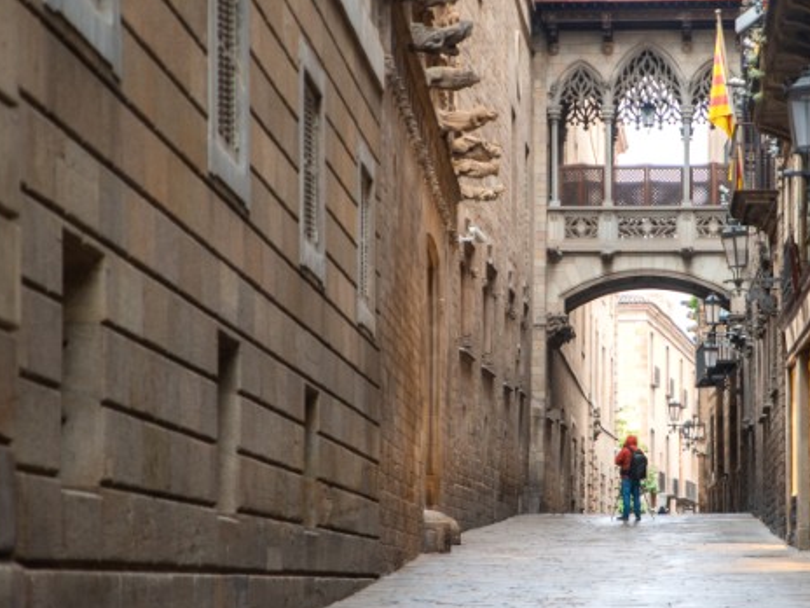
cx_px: 564
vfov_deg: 12.8
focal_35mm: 116
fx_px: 2714
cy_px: 313
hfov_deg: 16.9
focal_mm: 70
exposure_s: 1/8
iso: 200
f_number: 2.8
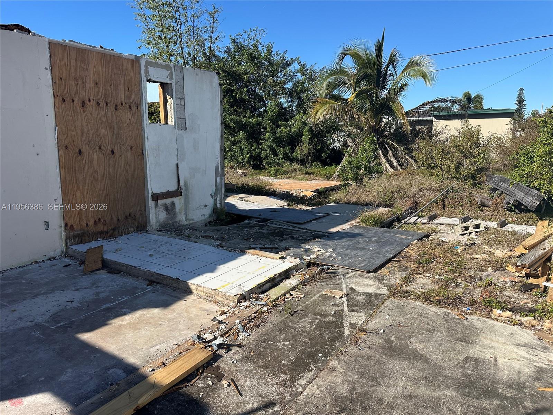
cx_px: 276
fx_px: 383
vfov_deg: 56.8
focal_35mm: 24
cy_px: 208
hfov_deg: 71.6
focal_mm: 6.86
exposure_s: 1/3861
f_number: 1.78
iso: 80
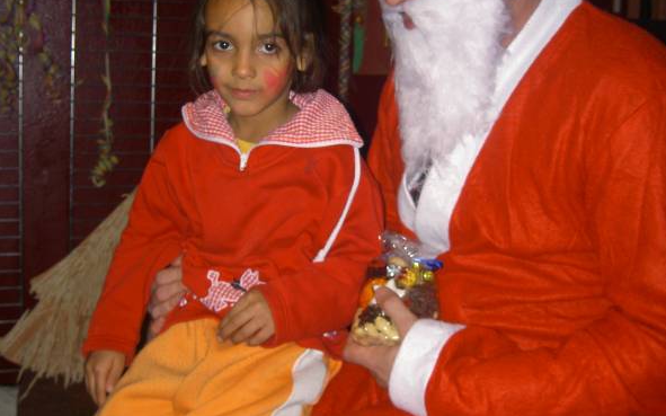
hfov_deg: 36.3
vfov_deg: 23.1
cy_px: 185
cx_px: 336
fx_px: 1016
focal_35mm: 56
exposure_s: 1/60
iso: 100
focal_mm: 8
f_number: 2.8
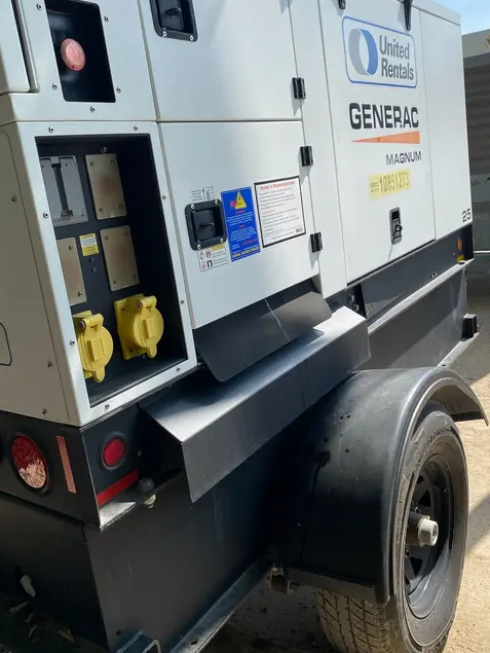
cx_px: 258
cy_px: 298
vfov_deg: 59.8
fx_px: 566
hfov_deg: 46.8
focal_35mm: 30
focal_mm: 4.25
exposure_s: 1/1701
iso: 32
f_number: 1.8
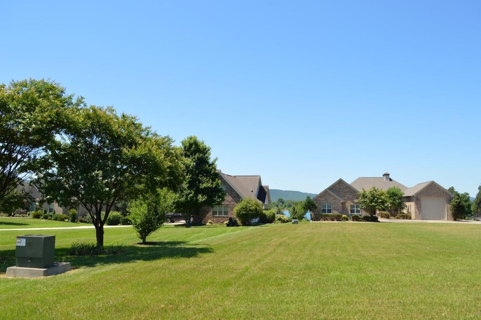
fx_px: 360
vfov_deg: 47.9
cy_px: 160
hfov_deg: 67.4
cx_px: 240
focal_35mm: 27
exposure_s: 1/200
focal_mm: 18
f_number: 7.1
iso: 100
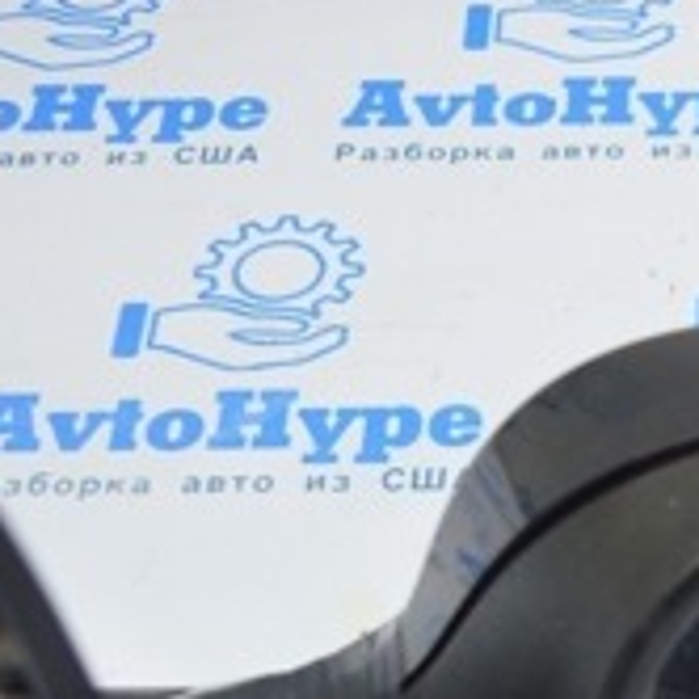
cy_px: 802
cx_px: 771
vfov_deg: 15.6
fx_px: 2467
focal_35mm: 108
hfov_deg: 15.7
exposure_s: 1/50
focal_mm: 22
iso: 400
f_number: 3.8
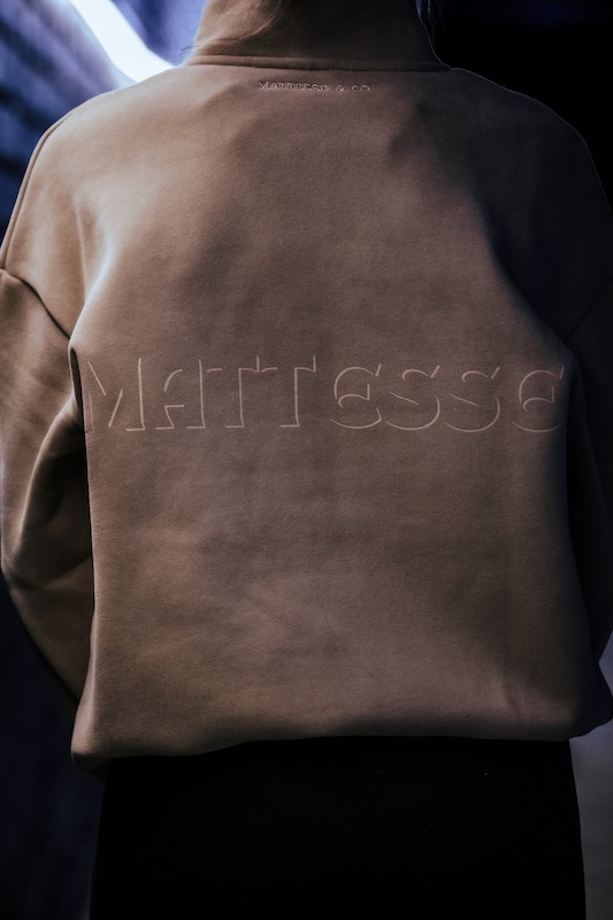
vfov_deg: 12.4
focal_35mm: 166
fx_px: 4241
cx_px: 306
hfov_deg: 8.3
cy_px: 460
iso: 6400
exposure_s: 1/320
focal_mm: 110.6
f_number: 2.8
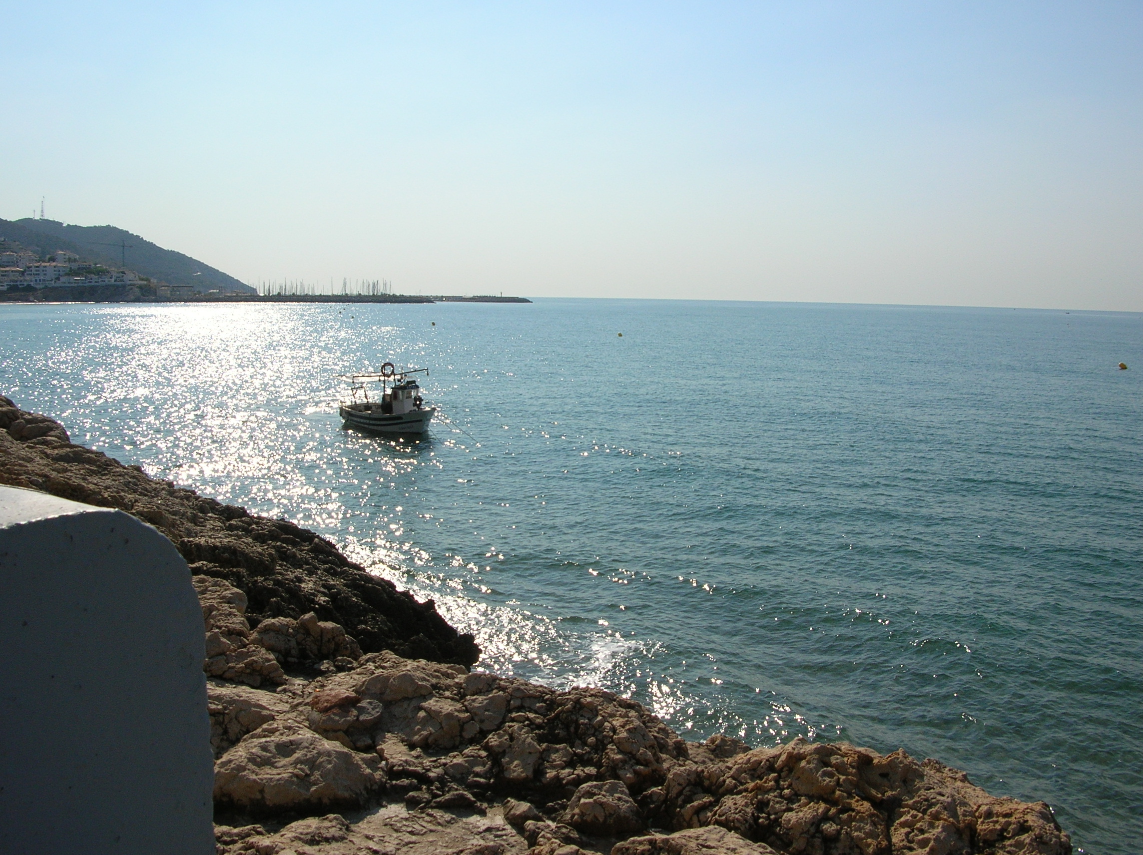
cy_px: 428
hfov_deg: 52.7
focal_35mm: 35
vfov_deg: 40.6
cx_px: 572
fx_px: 1155
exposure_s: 1/816
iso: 50
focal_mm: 5.8
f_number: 5.6
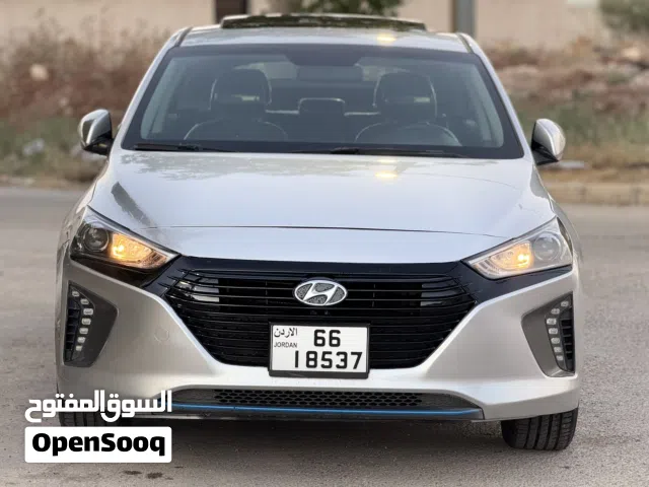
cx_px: 324
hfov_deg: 16.4
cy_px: 244
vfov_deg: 12.3
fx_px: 2250
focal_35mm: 120
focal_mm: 15.66
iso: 320
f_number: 2.8
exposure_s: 1/60
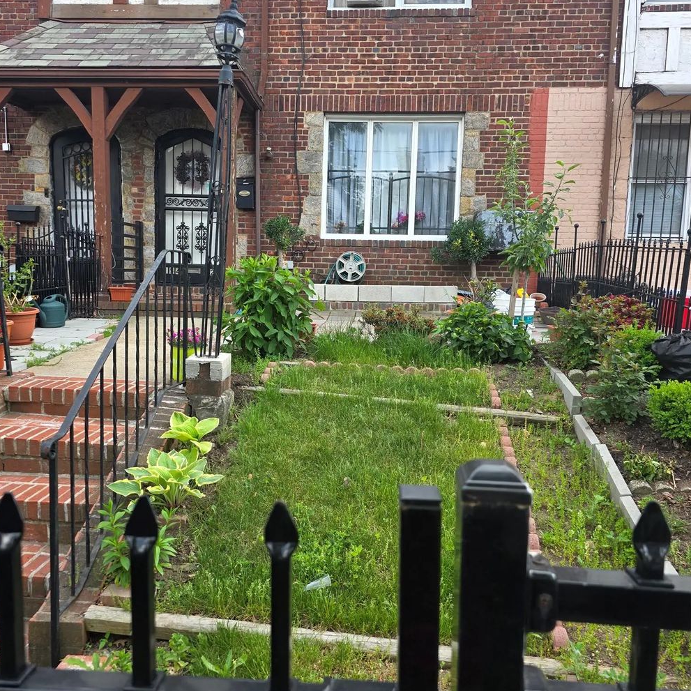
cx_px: 337
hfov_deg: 57.3
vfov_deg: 57.3
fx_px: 632
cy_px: 335
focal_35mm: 28
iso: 50
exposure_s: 1/359
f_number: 1.7
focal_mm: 6.3
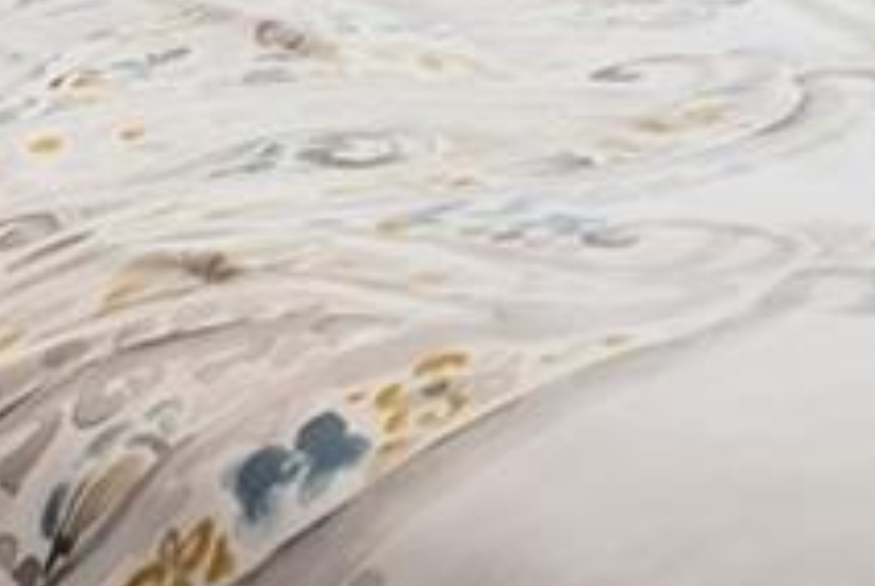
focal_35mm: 113
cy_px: -718
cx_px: 1267
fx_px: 2750
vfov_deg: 10.7
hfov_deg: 16.6
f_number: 7.1
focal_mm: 10
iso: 100
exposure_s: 1/40
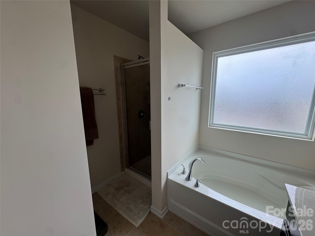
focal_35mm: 14
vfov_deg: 85.7
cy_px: 118
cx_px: 158
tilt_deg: -11.0
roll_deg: -0.4
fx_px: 127
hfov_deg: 102.1
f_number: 2.2
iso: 50
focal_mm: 2.22
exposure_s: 1/120
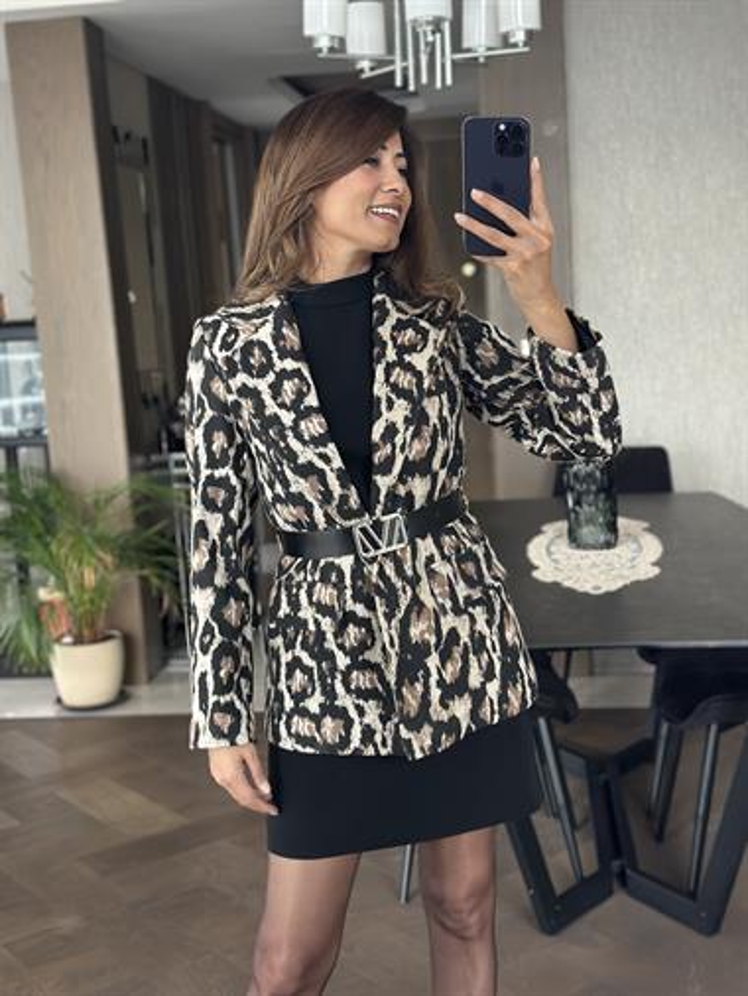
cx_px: 374
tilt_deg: -19.1
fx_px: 1382
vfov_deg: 39.6
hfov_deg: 30.3
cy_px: 498
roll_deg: +4.5
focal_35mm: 48
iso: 400
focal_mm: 6.86
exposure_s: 1/48
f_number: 1.78
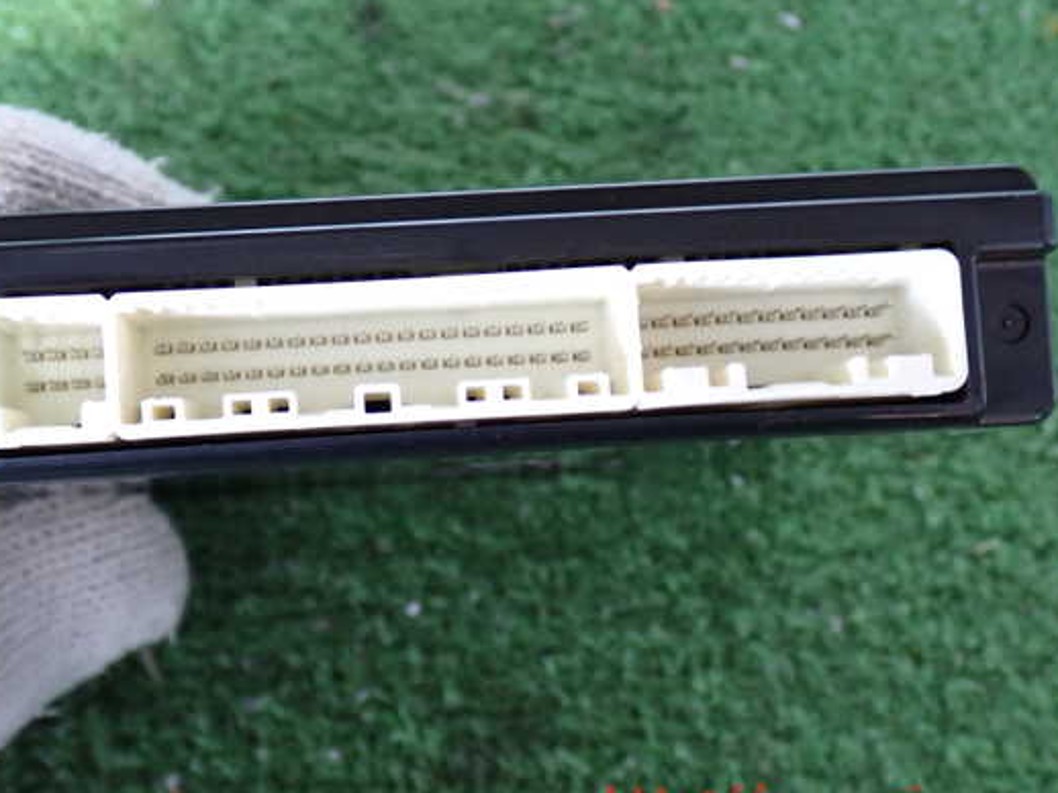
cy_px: 372
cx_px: 455
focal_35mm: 51
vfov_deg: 28.5
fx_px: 1558
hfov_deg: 37.4
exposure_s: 1/25
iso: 800
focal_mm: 7.84
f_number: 2.9
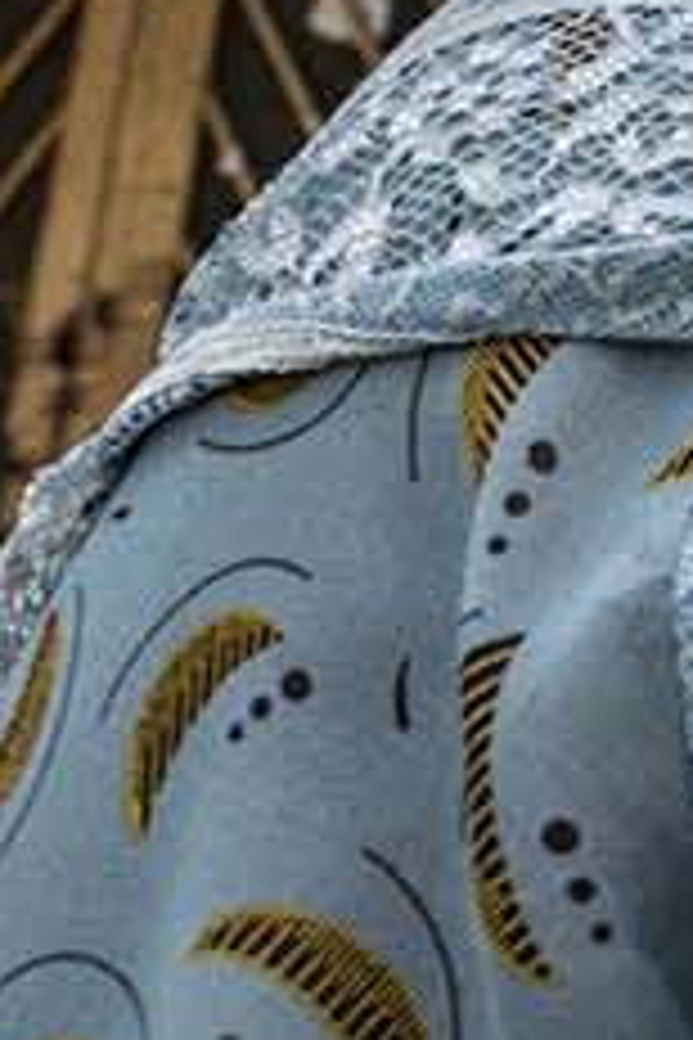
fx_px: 3151
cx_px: 2156
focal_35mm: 109
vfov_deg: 16.4
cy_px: -707
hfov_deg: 9.5
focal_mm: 17.5
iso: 250
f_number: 8
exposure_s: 1/250
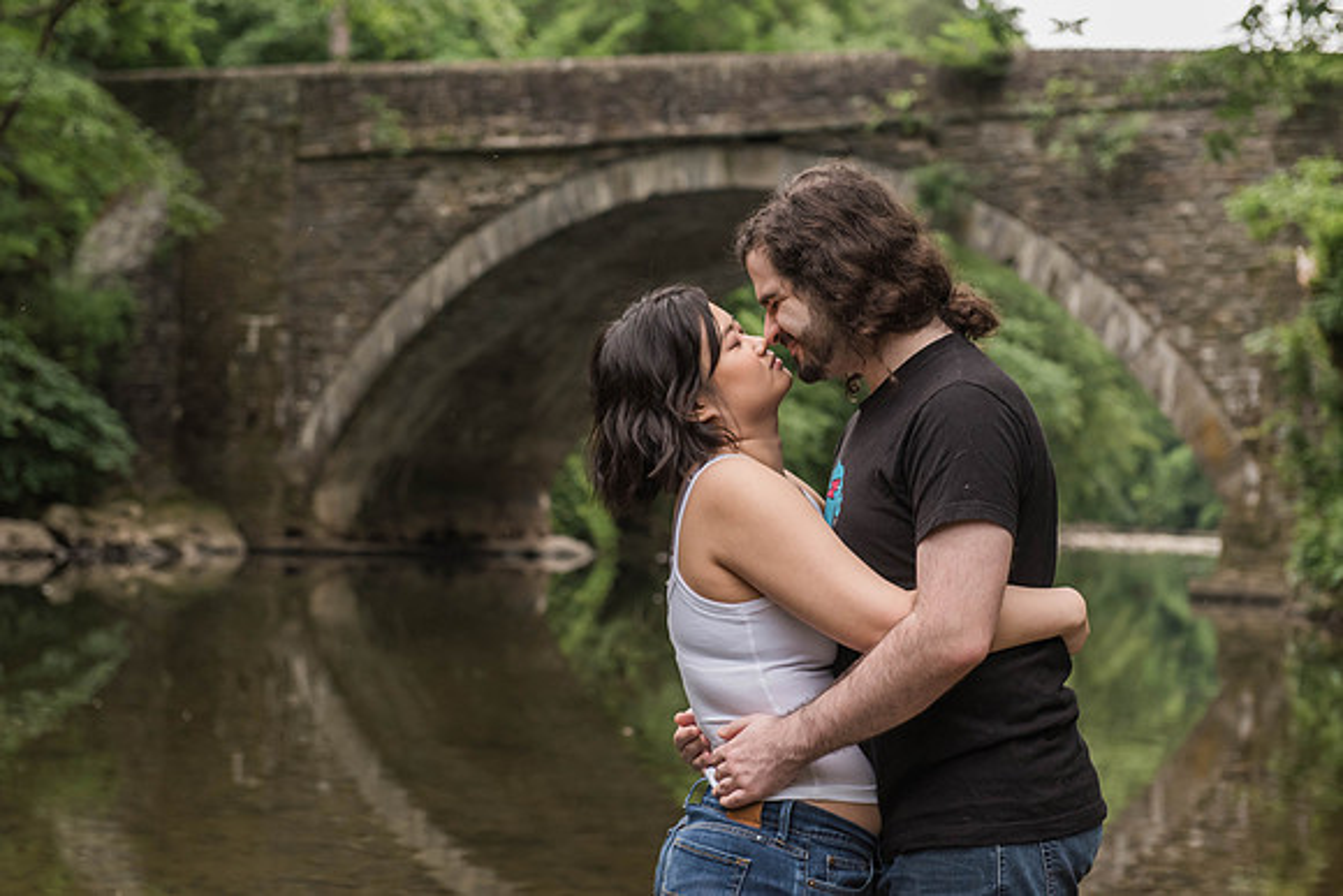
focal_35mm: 69
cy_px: 425
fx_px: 2569
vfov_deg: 19.8
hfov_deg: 29.3
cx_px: 671
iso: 1250
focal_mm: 62
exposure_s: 1/160
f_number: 4
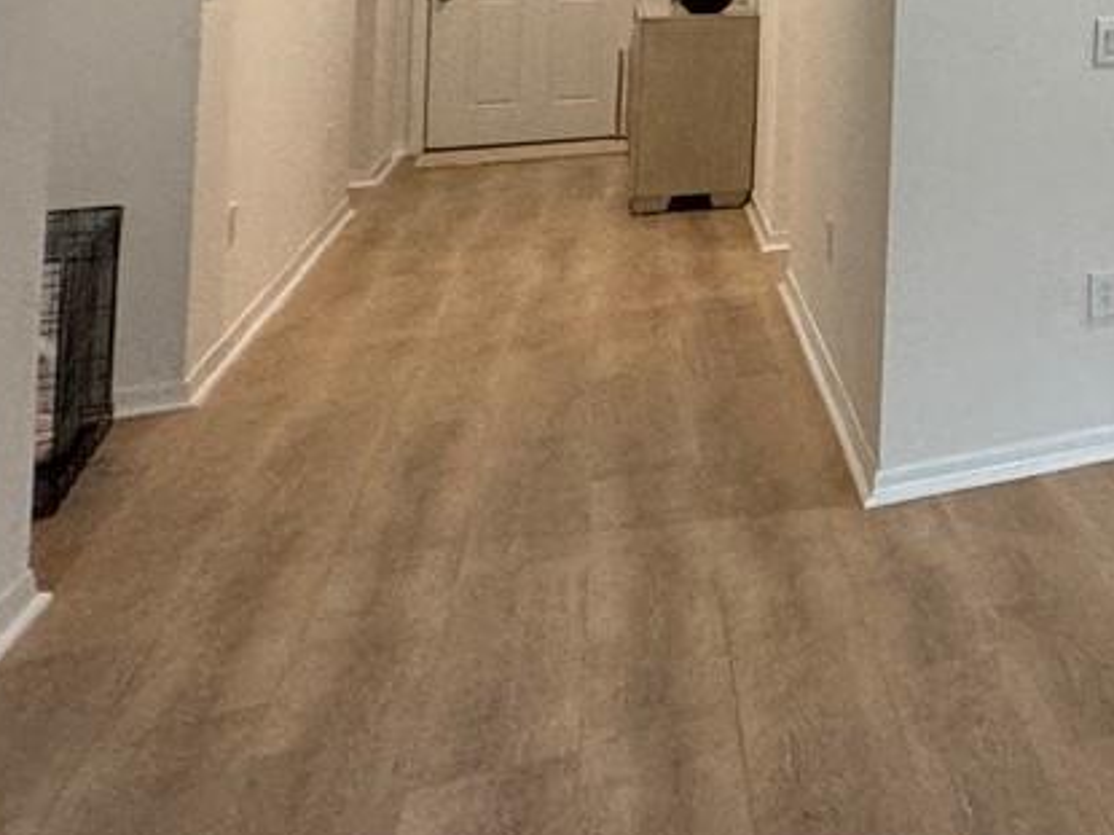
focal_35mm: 54
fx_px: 1737
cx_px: 2110
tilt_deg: +1.9
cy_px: -177
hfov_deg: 20.7
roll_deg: +0.5
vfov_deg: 24.4
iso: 200
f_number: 2.2
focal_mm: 2.22
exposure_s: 1/120
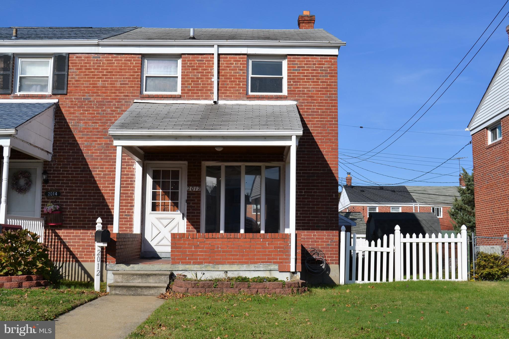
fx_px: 636
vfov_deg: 29.9
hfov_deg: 43.6
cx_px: 254
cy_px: 170
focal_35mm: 45
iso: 100
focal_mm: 30
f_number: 9
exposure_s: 1/320
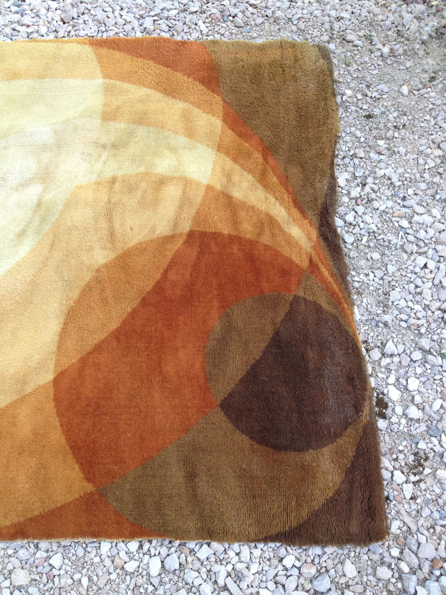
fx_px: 601
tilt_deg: -65.1
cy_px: 298
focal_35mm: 35
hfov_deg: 40.7
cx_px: 223
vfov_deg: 52.6
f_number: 2.4
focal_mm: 4.28
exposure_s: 1/40
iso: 50
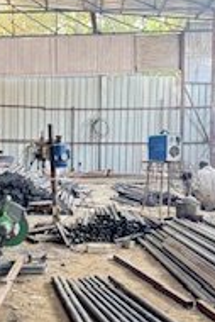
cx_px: 68
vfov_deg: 31.8
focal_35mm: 63
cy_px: 190
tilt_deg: -4.6
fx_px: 563
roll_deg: +0.5
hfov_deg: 21.5
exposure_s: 1/50
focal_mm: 6.76
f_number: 1.78
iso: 800
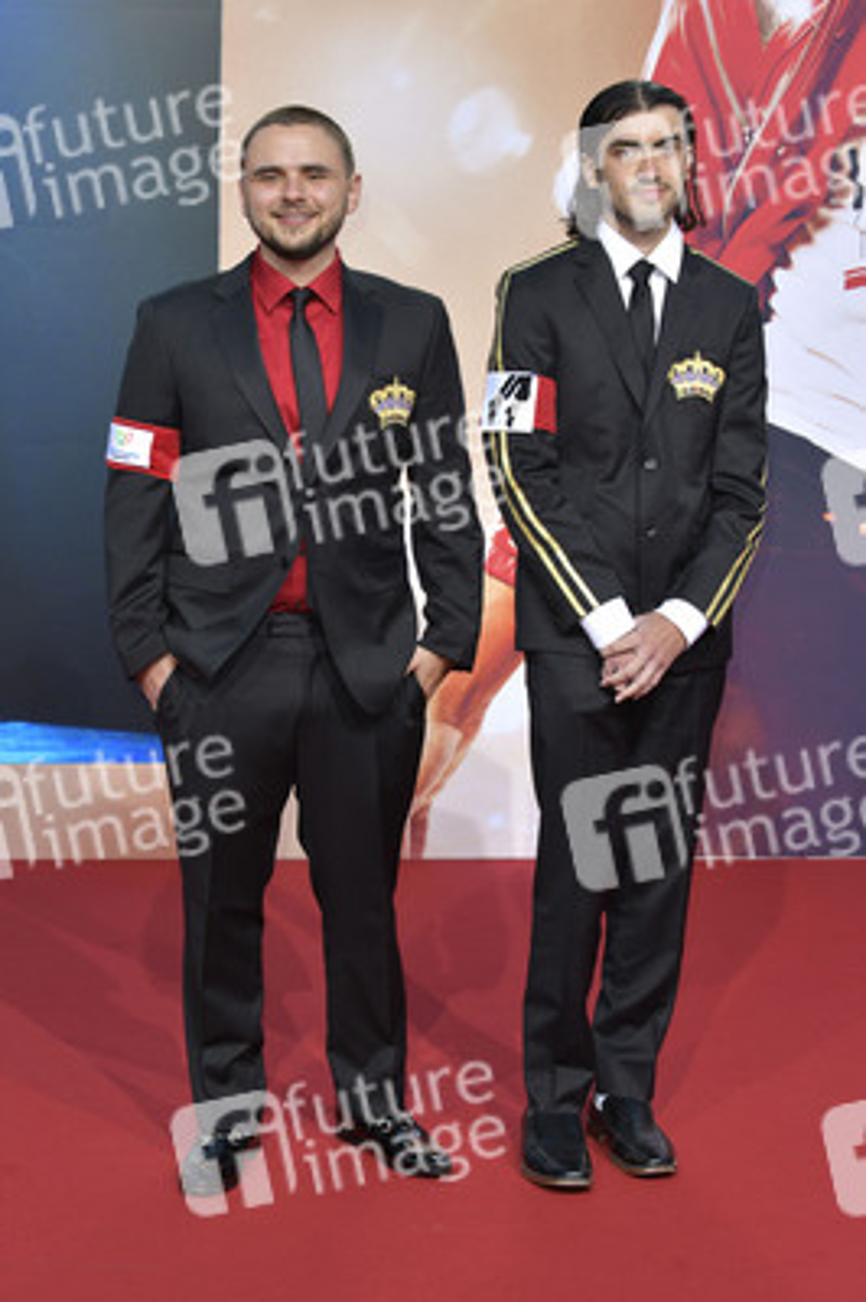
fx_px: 2530
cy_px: 651
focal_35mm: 70
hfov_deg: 19.4
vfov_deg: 28.9
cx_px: 433
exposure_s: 1/200
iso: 400
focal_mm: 70
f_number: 6.3
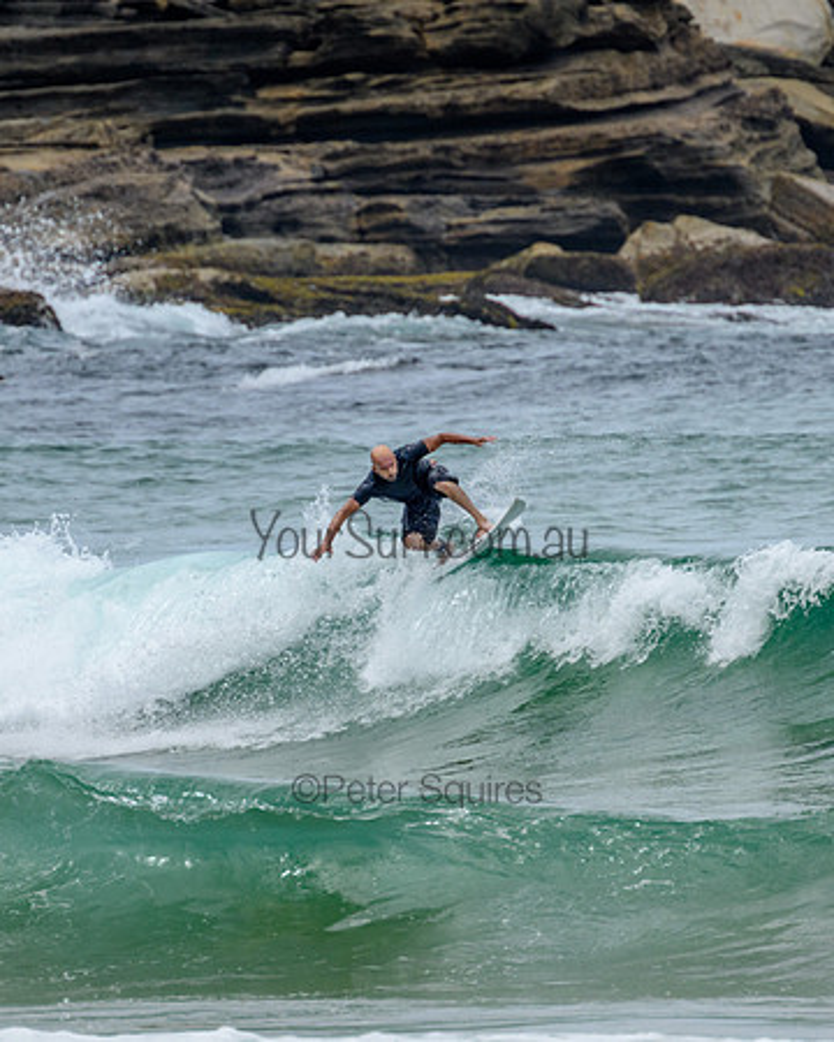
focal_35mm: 1126
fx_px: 34747
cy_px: 521
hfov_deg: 1.4
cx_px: 417
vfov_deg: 1.7
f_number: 11
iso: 900
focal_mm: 800
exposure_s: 1/2000
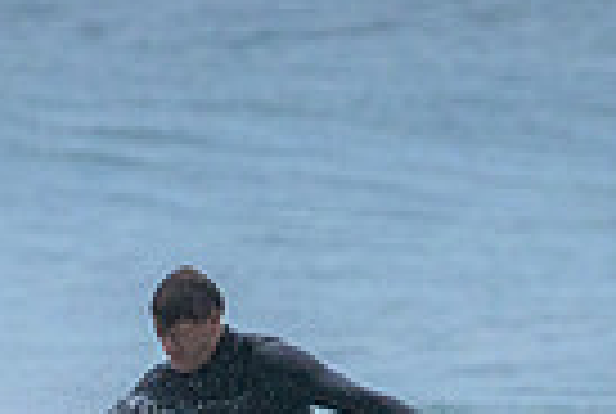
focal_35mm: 2575
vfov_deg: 0.5
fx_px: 44157
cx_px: 216
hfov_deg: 0.8
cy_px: 538
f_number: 11
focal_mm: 610
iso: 2800
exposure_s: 1/1250
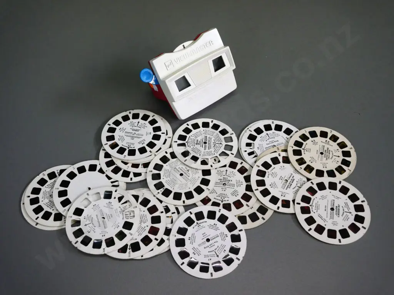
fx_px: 410
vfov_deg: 39.7
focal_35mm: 36
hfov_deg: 51.4
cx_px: 197
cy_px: 148
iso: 3200
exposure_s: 1/500
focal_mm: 18
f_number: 5
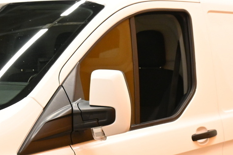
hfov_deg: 17.1
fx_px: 768
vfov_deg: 11.3
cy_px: 188
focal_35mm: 119
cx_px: 44
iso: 1100
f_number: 5.6
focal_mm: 23
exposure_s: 1/40
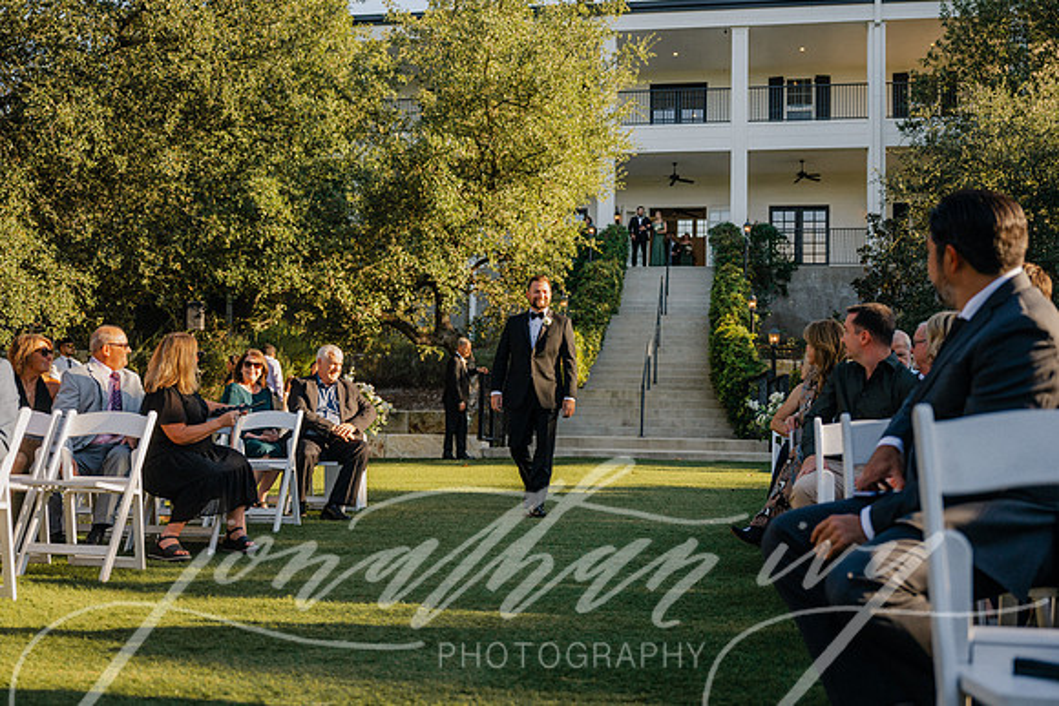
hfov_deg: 50.9
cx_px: 530
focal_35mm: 38
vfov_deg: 35.2
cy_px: 353
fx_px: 1114
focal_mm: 37
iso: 200
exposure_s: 1/1600
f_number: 2.8
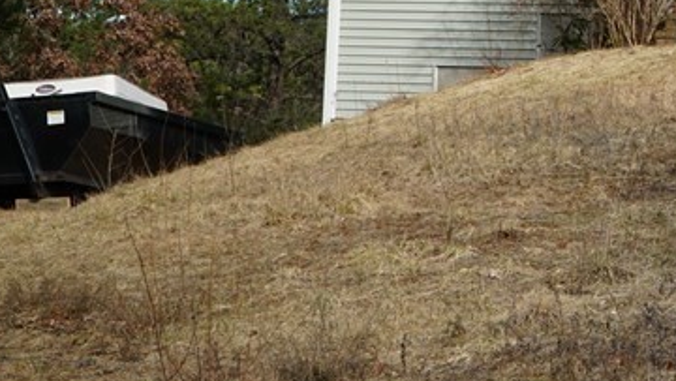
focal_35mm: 125
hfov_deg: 16.0
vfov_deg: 9.5
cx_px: 937
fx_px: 2242
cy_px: -121
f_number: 10
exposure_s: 1/100
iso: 100
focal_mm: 28
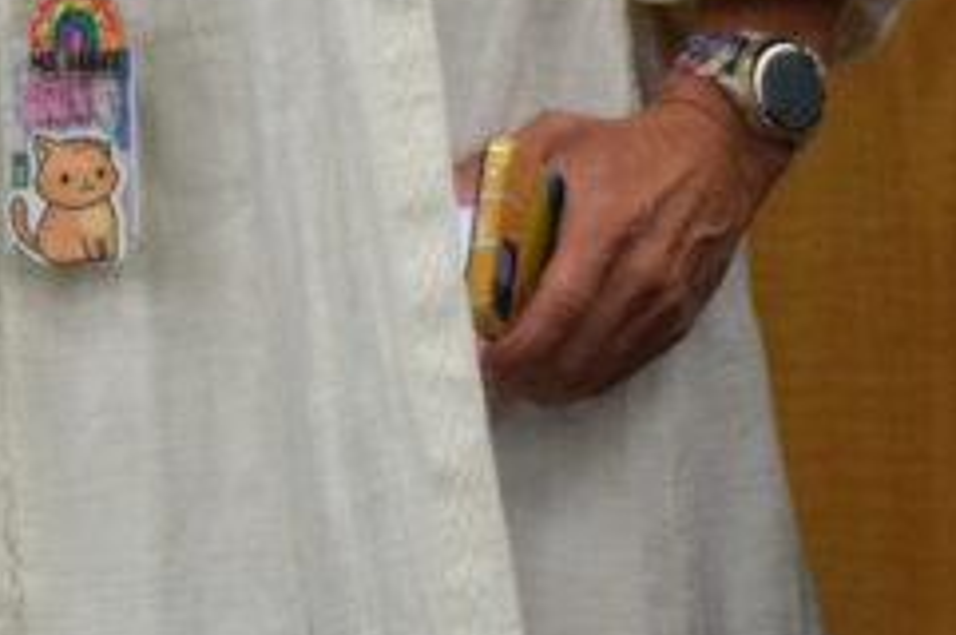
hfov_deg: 4.6
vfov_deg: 3.0
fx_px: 11854
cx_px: -99
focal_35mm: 447
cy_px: -613
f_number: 5.3
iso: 3200
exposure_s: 1/200
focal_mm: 70
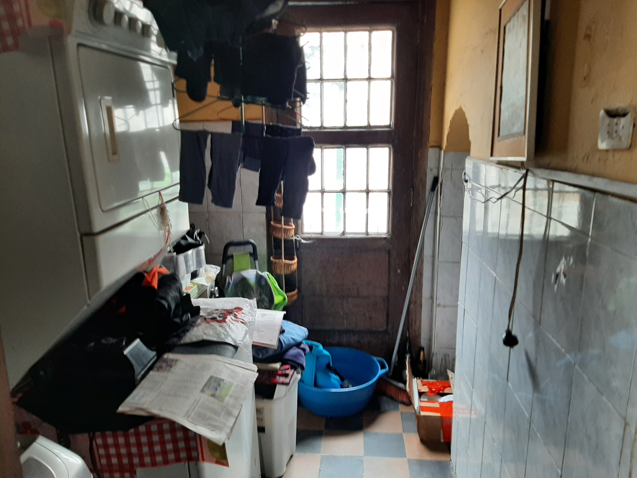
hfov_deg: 67.3
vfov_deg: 53.1
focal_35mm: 26
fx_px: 478
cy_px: 239
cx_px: 318
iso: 125
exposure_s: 1/60
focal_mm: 3.93
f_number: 1.7
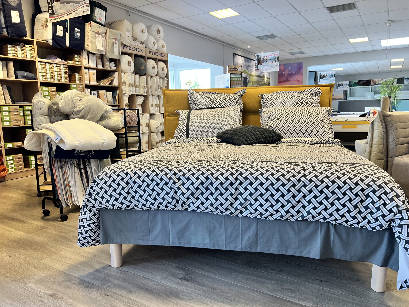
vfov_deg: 53.1
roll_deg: +0.8
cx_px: 204
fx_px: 307
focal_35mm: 26
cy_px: 154
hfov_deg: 67.3
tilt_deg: -8.5
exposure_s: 1/100
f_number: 1.5
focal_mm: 5.7
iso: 125
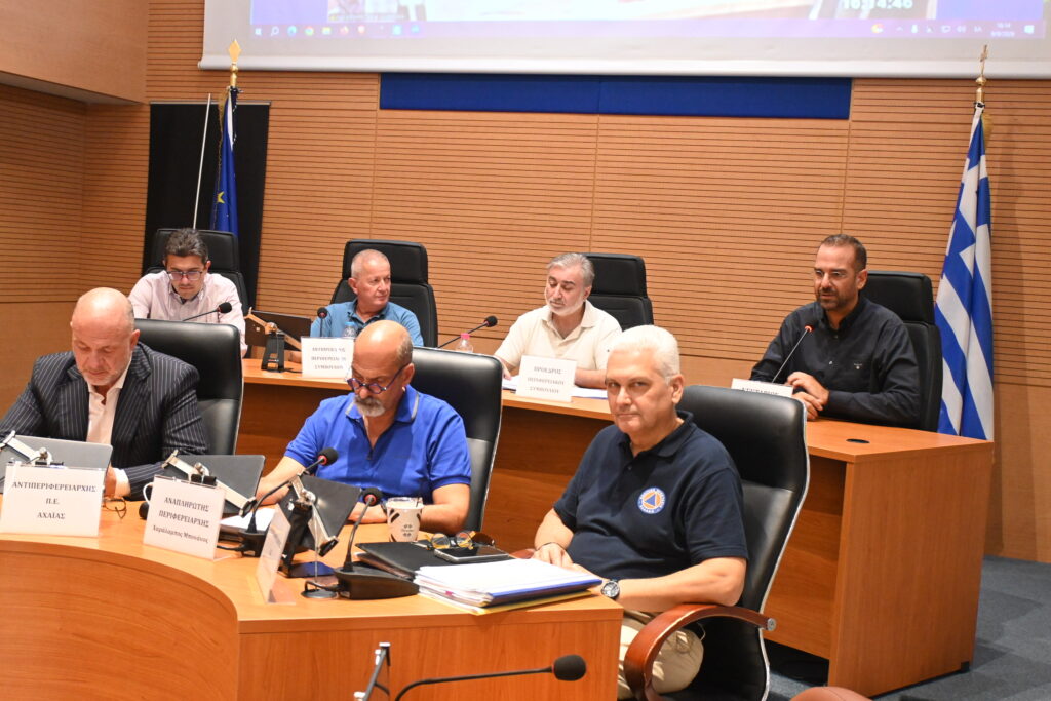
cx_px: 526
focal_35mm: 40
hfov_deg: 48.7
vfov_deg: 33.6
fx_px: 1161
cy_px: 350
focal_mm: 26.5
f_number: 4.5
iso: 3600
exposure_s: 1/60
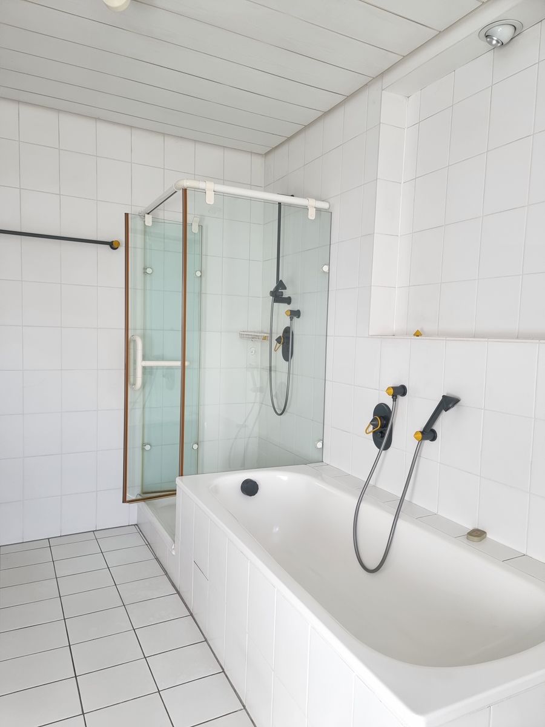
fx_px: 504
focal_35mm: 24
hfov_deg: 56.8
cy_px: 364
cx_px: 272
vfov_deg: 71.6
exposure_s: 1/120
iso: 125
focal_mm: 6.7
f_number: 1.8
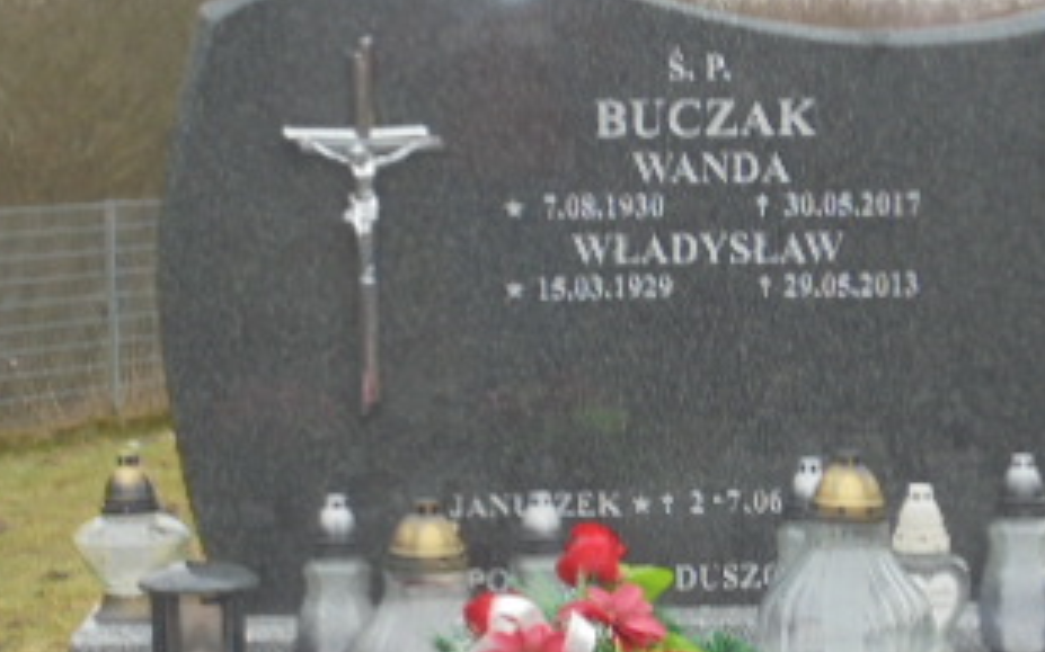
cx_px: 707
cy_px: 578
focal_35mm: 123
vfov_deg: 10.6
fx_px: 3502
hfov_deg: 16.9
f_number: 5.2
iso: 100
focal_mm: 10.1
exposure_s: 1/50
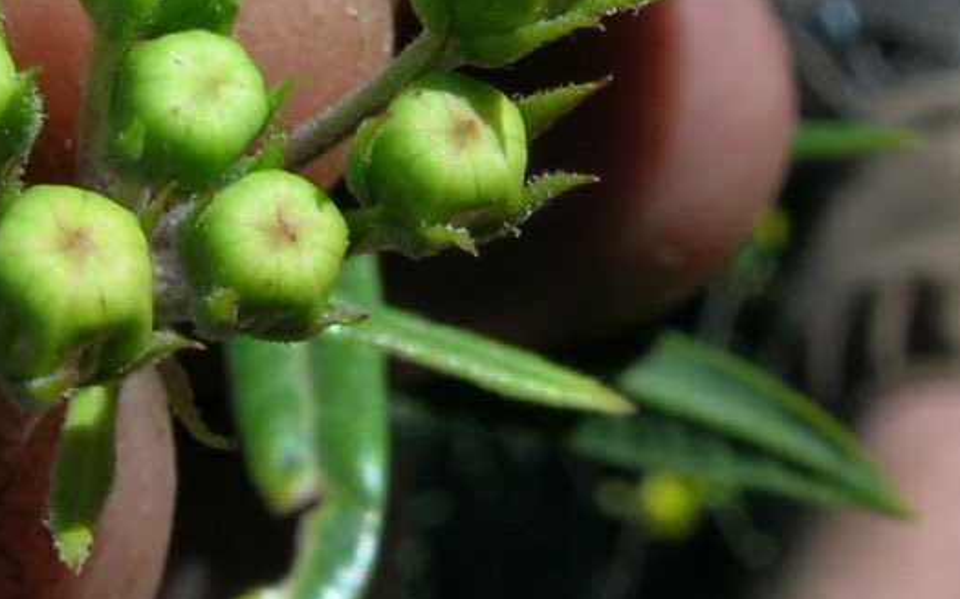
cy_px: 113
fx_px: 1334
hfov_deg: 37.9
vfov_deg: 24.9
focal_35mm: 51
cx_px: 170
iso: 50
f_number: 7.9
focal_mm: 5.8
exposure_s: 1/174
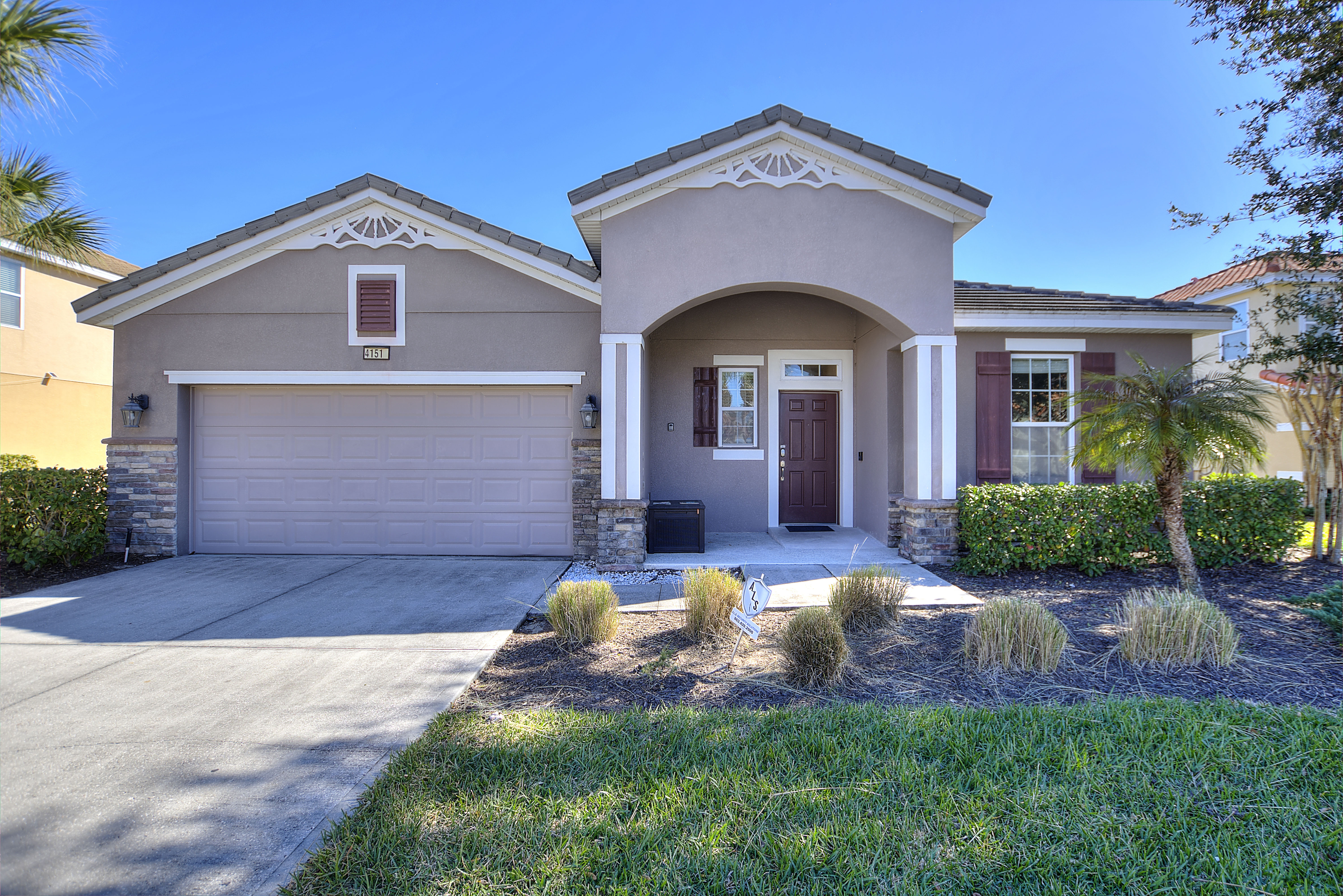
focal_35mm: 15
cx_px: 672
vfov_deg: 77.4
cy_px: 448
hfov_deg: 100.4
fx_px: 560
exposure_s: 1/200
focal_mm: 10
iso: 100
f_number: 4.5
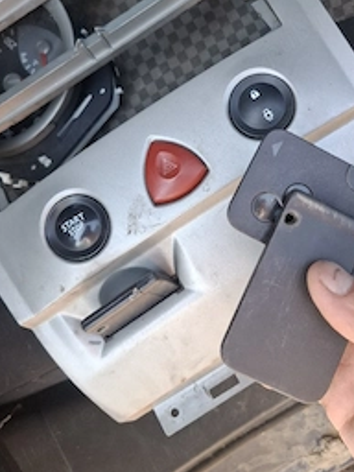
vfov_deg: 51.0
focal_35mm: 36
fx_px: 491
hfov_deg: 39.5
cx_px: 216
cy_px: 184
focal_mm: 5.54
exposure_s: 1/100
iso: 64
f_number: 1.8
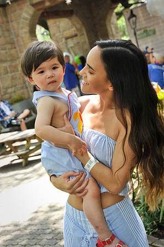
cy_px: 124
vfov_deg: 28.9
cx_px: 82
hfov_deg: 19.4
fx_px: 479
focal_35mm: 70
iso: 640
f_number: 8
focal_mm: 70
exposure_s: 1/160
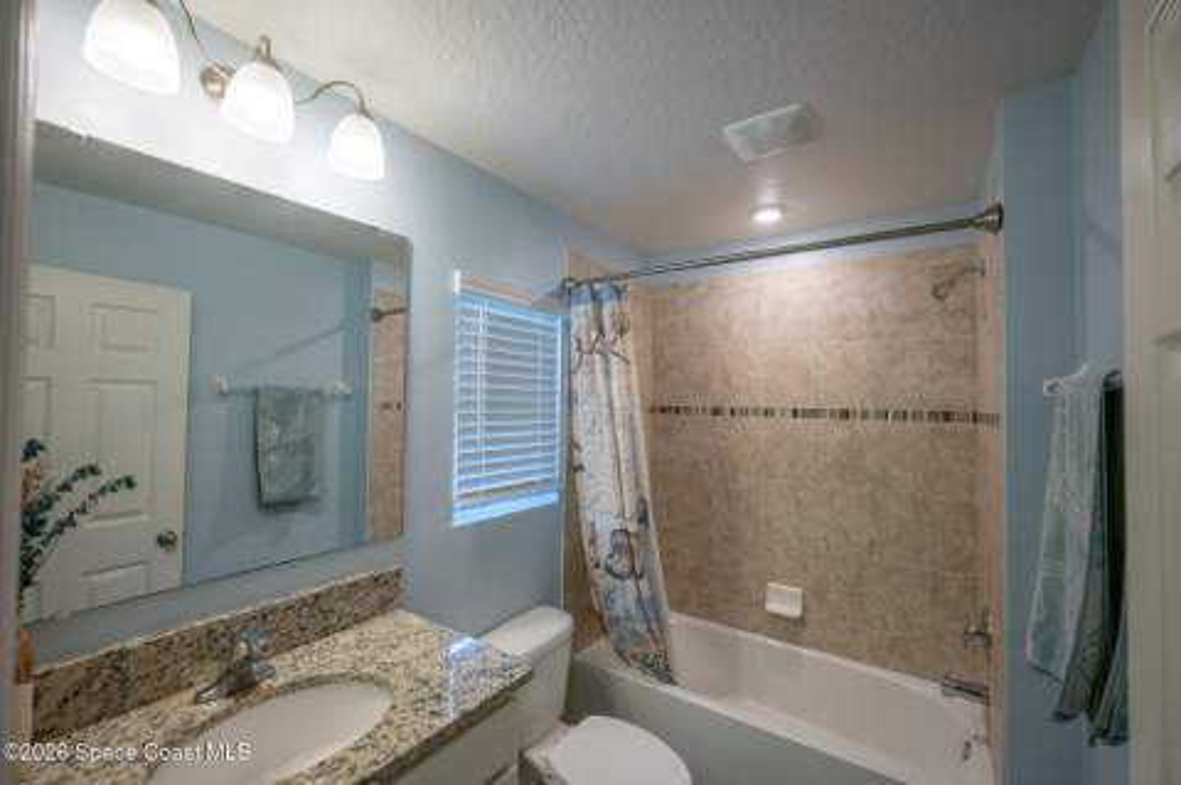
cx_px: 590
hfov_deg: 98.6
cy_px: 392
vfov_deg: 75.4
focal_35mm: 16
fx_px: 508
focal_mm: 15.5
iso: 200
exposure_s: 1/250
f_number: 5
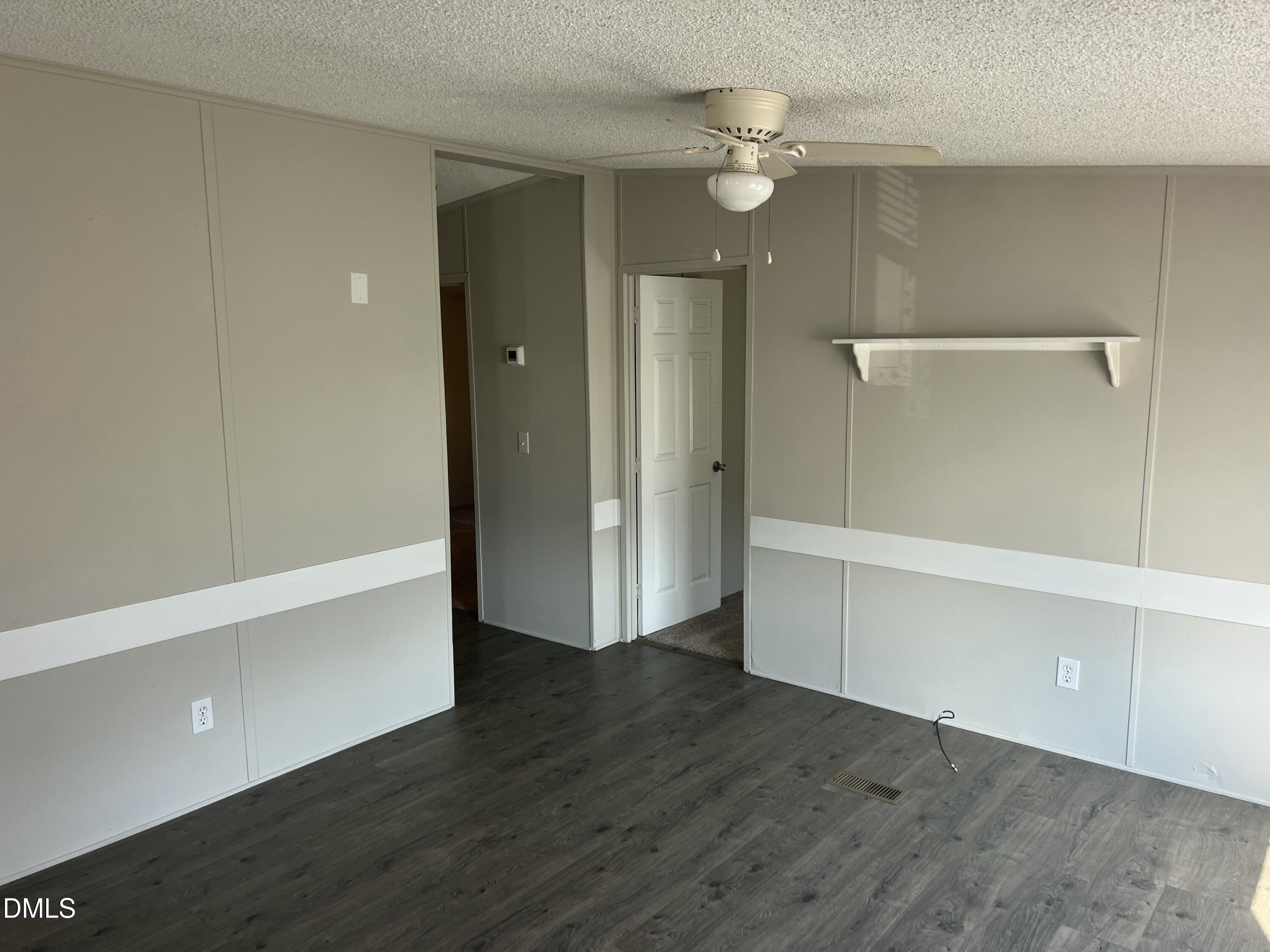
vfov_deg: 53.1
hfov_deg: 67.3
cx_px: 635
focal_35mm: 26
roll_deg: +0.7
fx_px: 954
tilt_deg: -8.2
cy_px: 476
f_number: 1.5
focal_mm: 5.7
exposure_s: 1/121
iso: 64
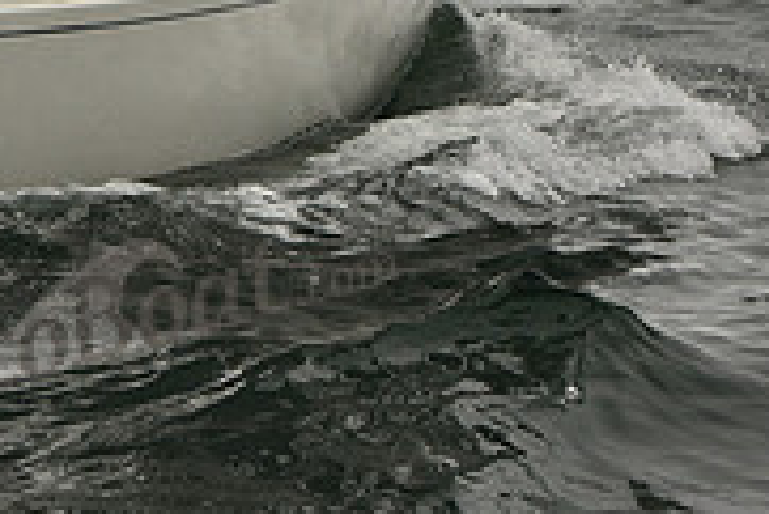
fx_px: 4789
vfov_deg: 6.1
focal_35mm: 224
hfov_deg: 8.9
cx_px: -416
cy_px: -265
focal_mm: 70
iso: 320
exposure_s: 1/800
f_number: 7.1
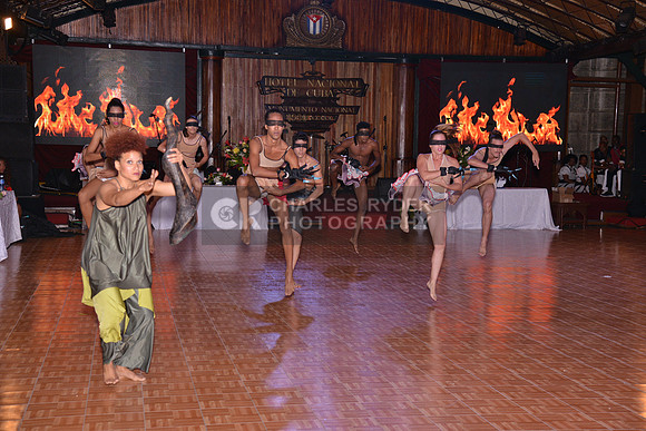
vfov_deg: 26.0
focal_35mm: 52
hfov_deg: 38.2
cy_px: 216
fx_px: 933
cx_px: 323
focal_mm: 52
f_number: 5
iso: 1000
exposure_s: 1/250
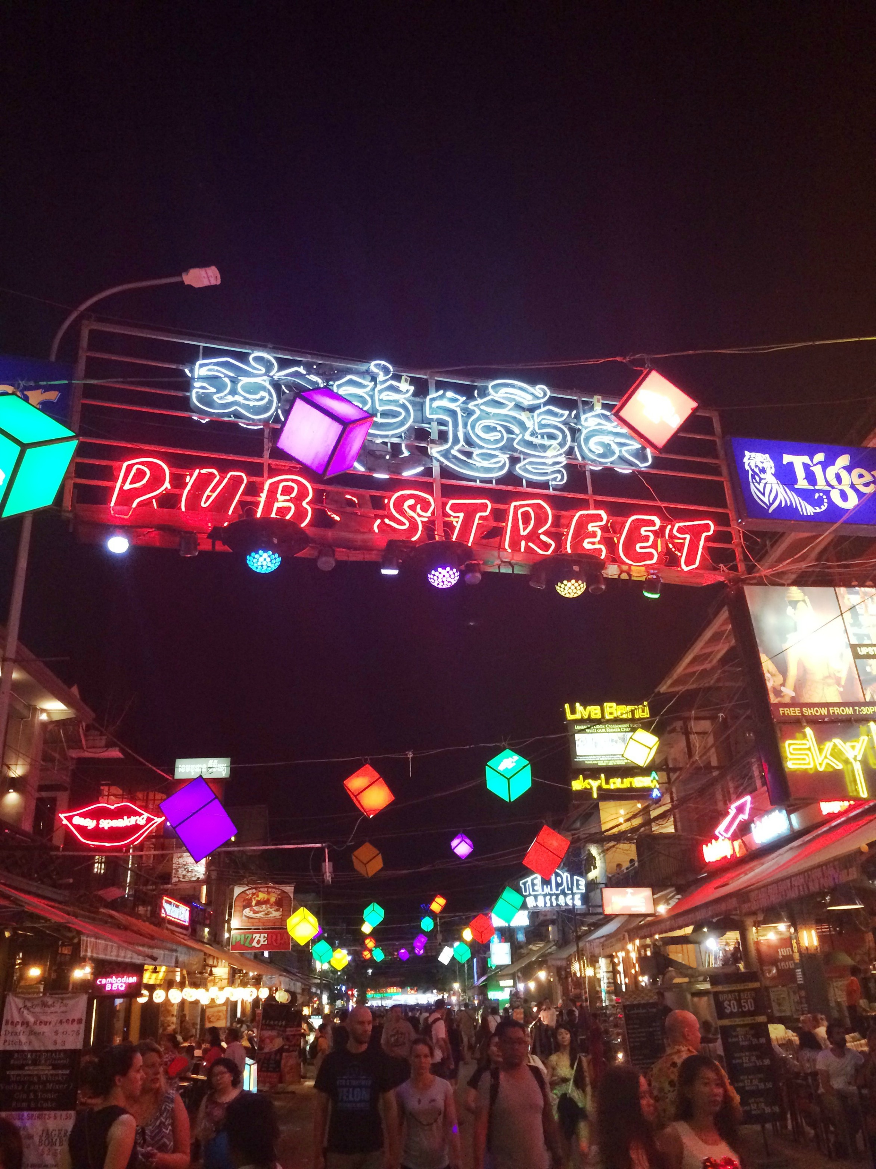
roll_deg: +1.8
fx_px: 979
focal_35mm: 29
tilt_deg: +23.2
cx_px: 438
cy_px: 584
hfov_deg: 48.2
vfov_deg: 61.7
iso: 250
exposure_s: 1/25
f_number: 2.2
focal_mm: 4.15
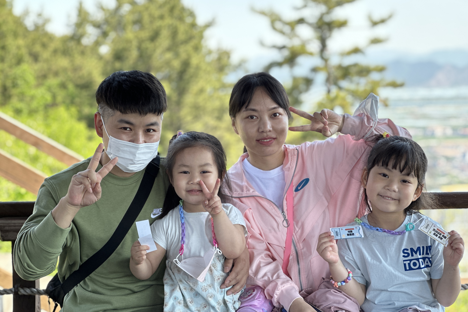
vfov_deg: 16.9
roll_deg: +1.4
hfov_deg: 25.1
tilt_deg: -5.2
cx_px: 236
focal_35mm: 81
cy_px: 160
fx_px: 1053
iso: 50
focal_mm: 9
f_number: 2.8
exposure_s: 1/121
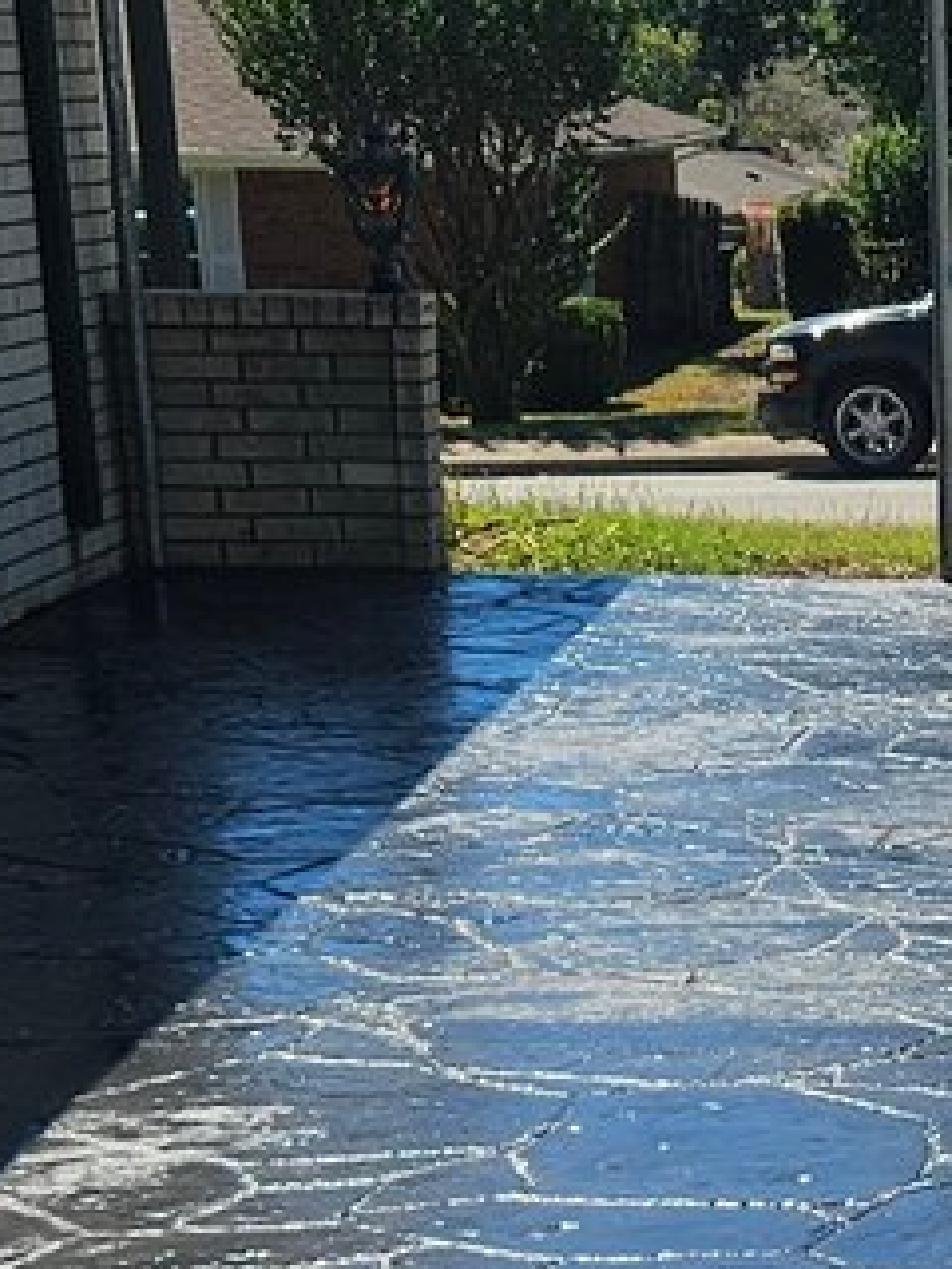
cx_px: 1309
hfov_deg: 12.4
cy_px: 1501
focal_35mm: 115
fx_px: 4217
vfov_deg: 16.4
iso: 25
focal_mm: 5.4
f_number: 1.8
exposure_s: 1/2204
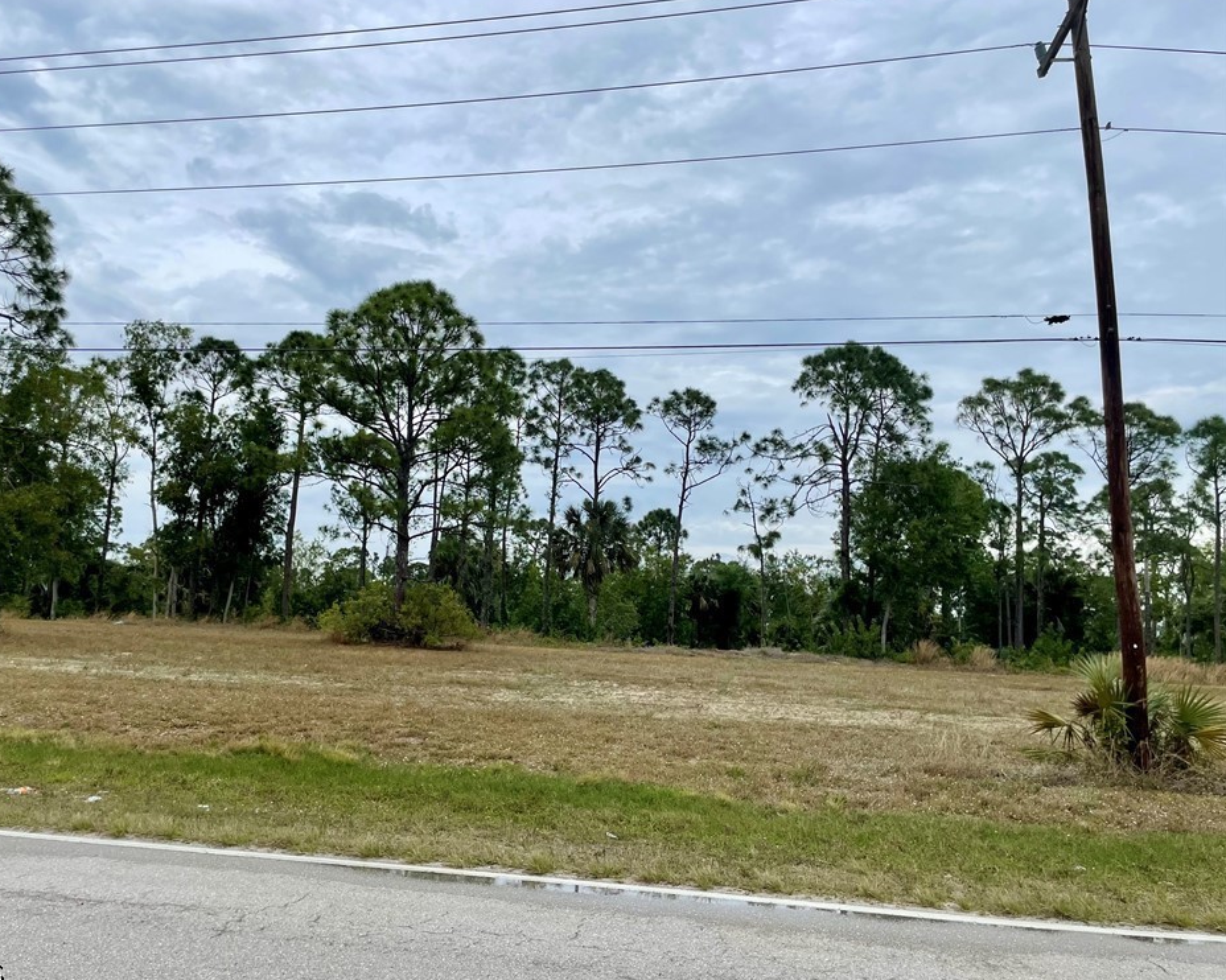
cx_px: 555
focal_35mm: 28
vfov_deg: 51.5
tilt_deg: +8.6
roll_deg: -3.2
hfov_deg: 62.1
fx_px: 1016
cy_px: 489
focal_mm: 4.2
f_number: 1.6
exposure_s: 1/5291
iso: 32
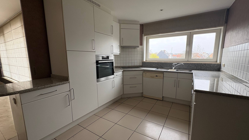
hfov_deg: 99.4
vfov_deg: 67.1
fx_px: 106
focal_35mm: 16
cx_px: 127
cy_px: 72
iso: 125
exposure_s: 1/118
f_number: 2.2
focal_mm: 2.22
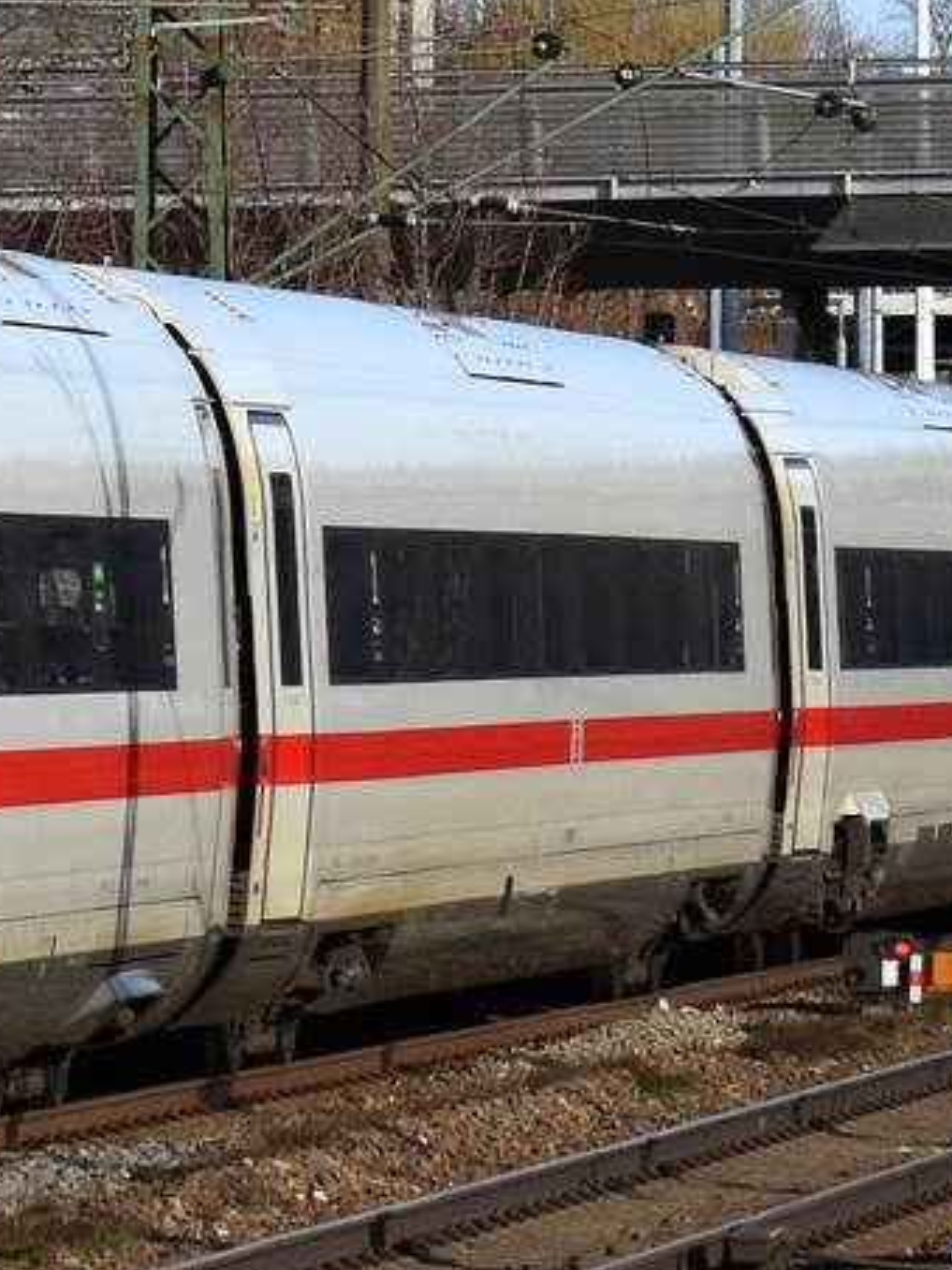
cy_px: 528
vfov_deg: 3.8
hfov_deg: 2.8
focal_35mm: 527
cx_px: 3
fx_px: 19325
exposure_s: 1/1600
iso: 400
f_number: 7.1
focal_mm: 86
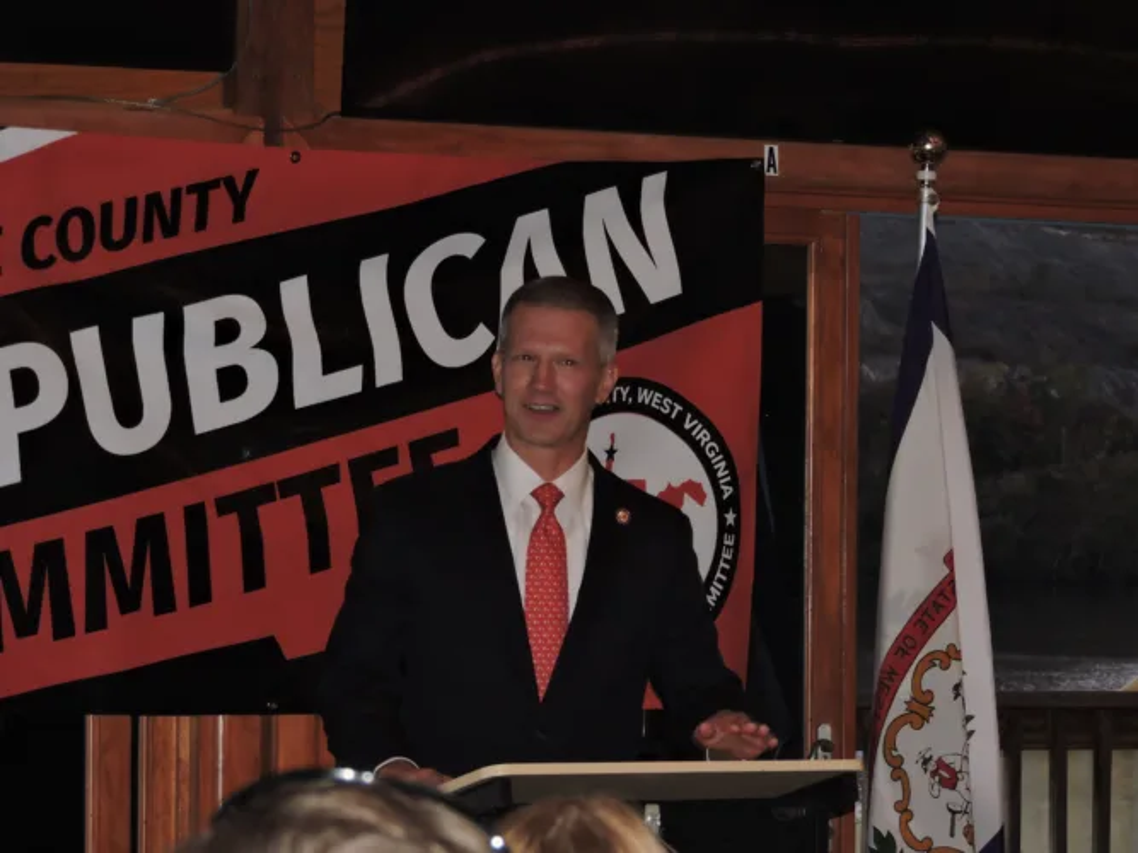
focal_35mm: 170
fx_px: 5588
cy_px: 426
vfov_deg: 8.7
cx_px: 569
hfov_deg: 11.6
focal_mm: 30.3
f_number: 4.5
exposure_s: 1/60
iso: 800
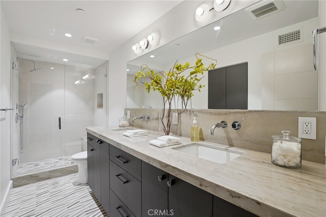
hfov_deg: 96.8
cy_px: 108
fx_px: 145
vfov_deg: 73.7
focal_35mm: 16
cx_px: 163
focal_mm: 16
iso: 400
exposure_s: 1/15
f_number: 8
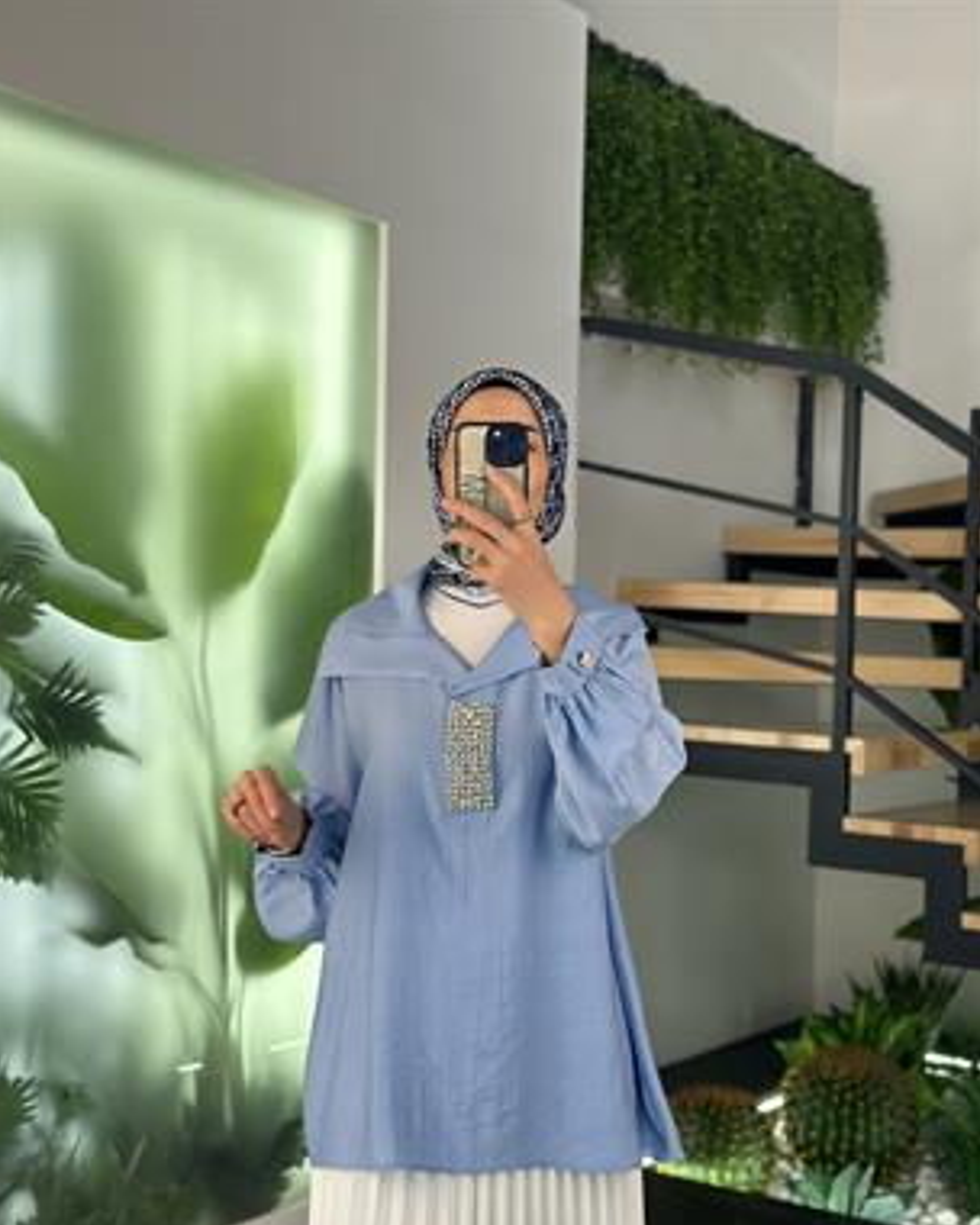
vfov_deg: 36.6
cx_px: 487
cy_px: 662
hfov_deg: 29.7
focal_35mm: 51
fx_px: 1849
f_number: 1.78
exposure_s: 1/489
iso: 80
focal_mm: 6.86
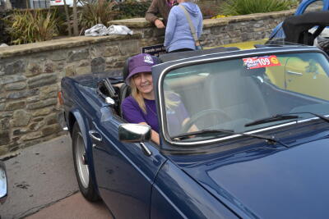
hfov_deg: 44.9
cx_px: 164
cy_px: 110
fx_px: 398
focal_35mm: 44
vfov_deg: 30.9
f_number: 5.6
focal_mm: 29
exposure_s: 1/125
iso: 110
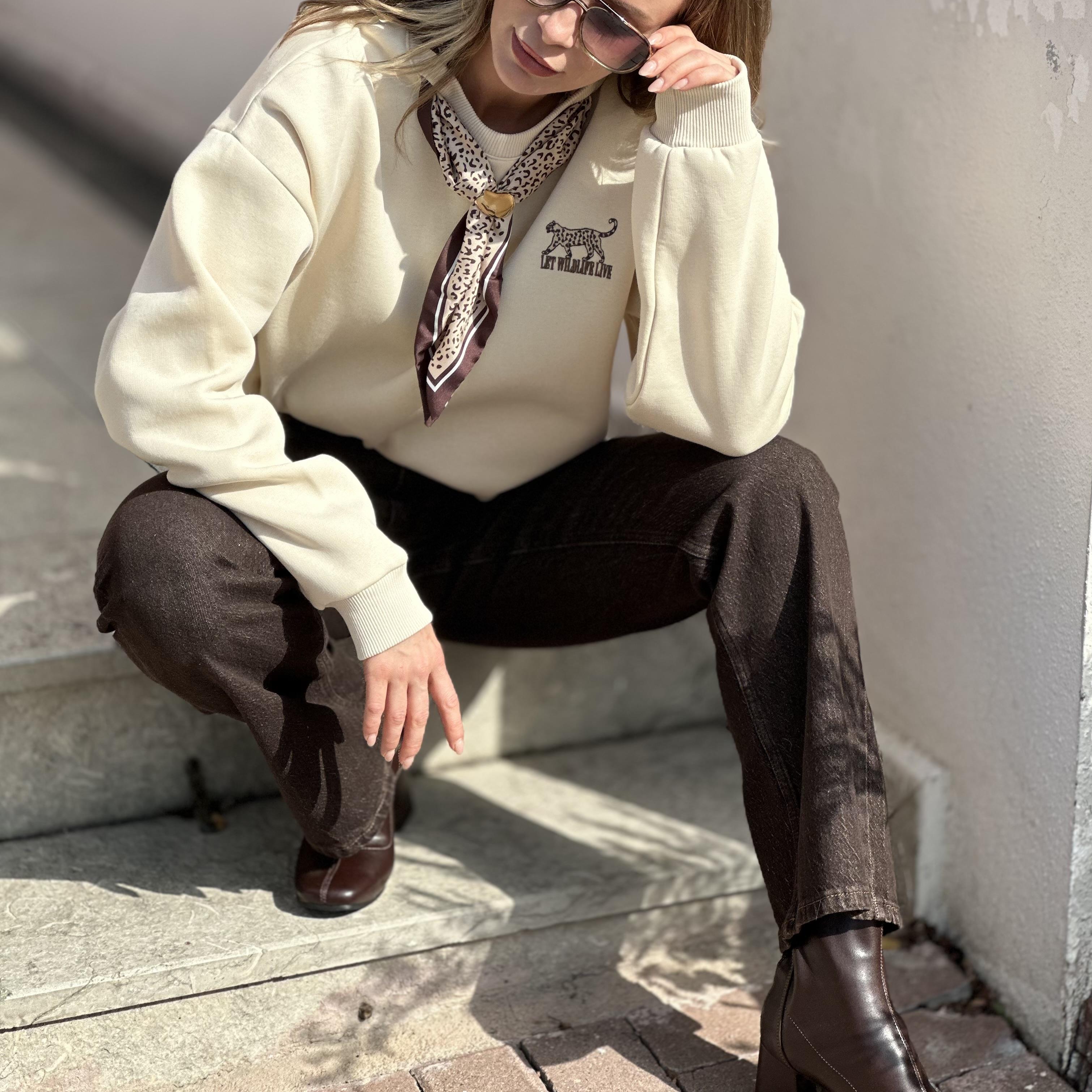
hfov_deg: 19.1
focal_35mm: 91
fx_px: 3248
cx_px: 547
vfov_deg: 19.1
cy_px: 426
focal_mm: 9
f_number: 2.8
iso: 32
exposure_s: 1/797
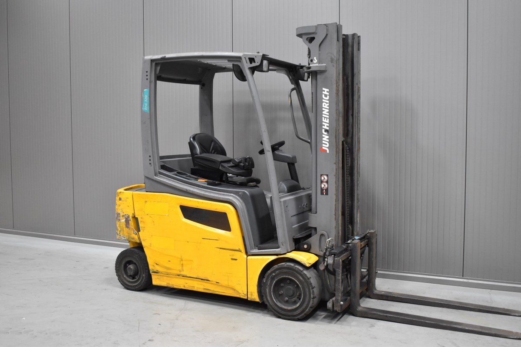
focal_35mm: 36
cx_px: 260
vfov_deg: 36.9
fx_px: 521
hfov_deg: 53.1
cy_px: 174
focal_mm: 24
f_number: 5
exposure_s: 1/50
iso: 1600
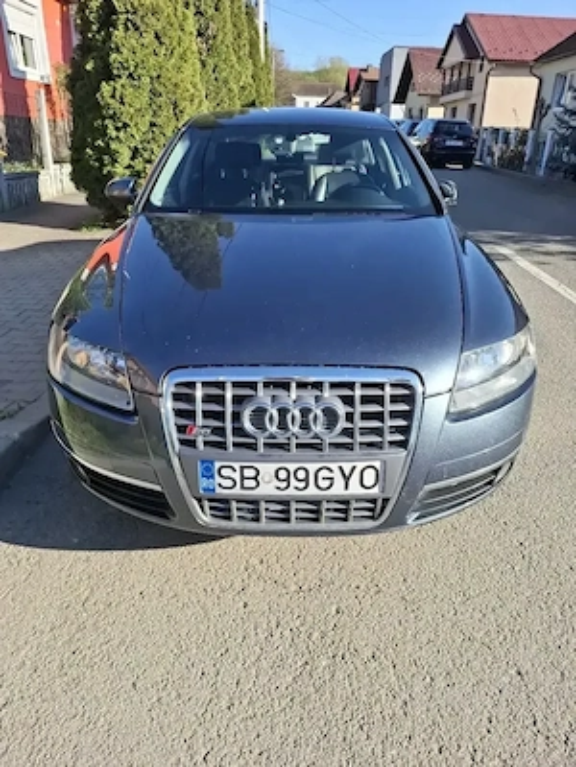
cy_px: 384
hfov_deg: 58.9
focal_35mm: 23
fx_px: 510
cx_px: 288
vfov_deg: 73.9
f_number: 1.8
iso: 50
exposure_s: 1/1111
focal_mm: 5.54
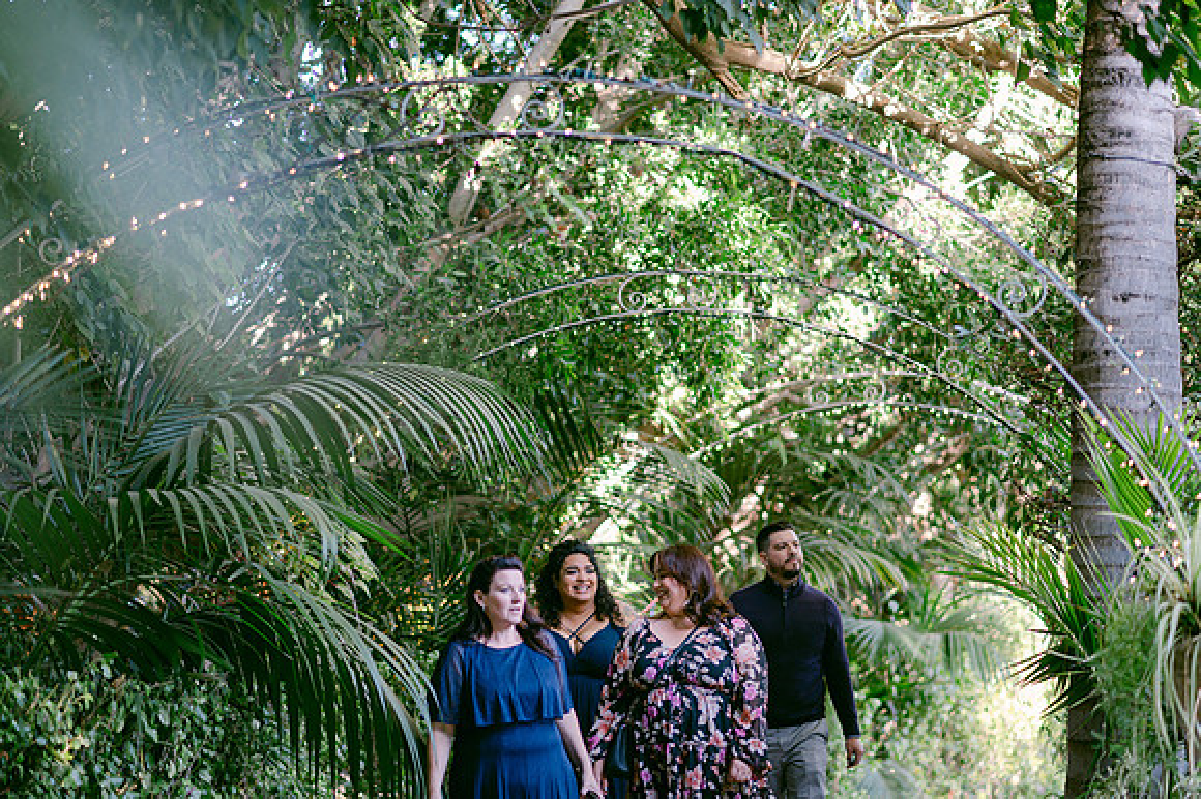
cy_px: 400
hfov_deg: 23.9
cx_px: 600
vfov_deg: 16.1
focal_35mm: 85
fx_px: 2834
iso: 400
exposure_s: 1/160
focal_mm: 85
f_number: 1.8
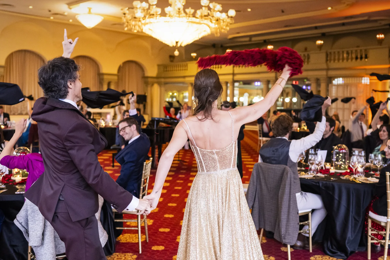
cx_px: 210
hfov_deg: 47.4
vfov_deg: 32.6
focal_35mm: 41
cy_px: 112
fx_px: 444
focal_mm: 35
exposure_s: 1/320
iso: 4000
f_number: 2.8
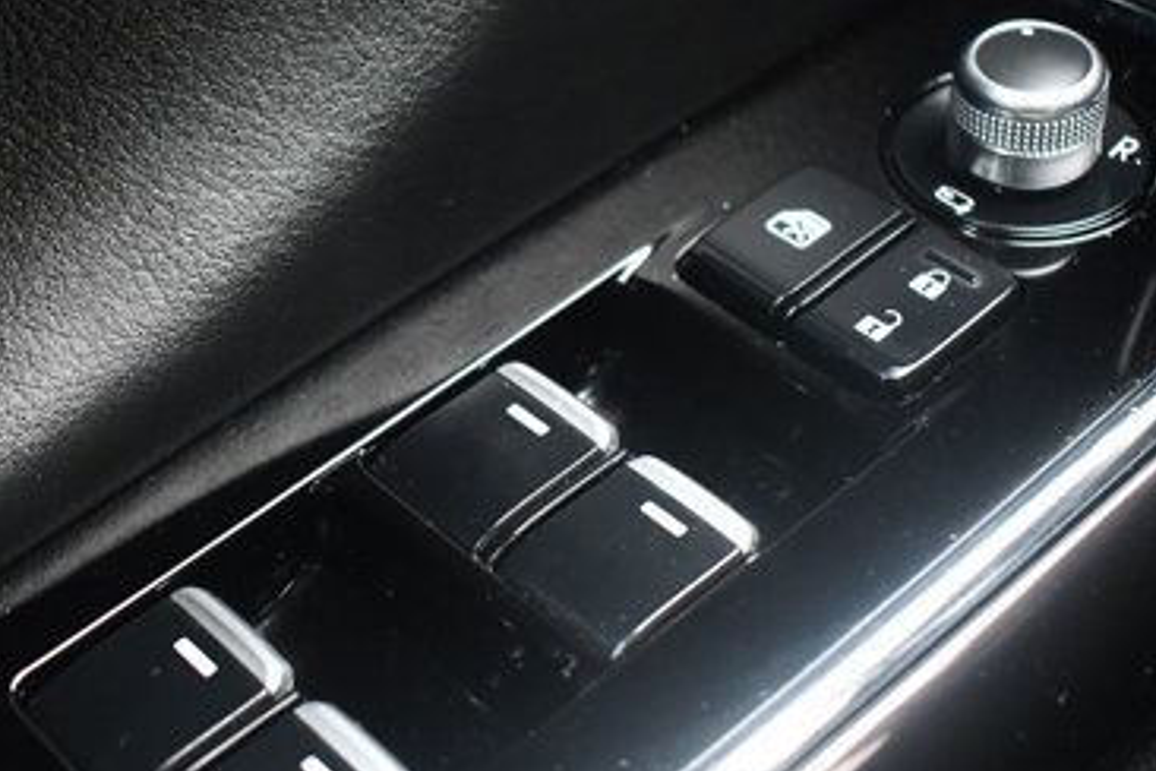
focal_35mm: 63
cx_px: 575
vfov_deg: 21.5
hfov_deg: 31.9
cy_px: 466
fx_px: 2023
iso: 3200
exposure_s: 1/80
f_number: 4
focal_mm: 24
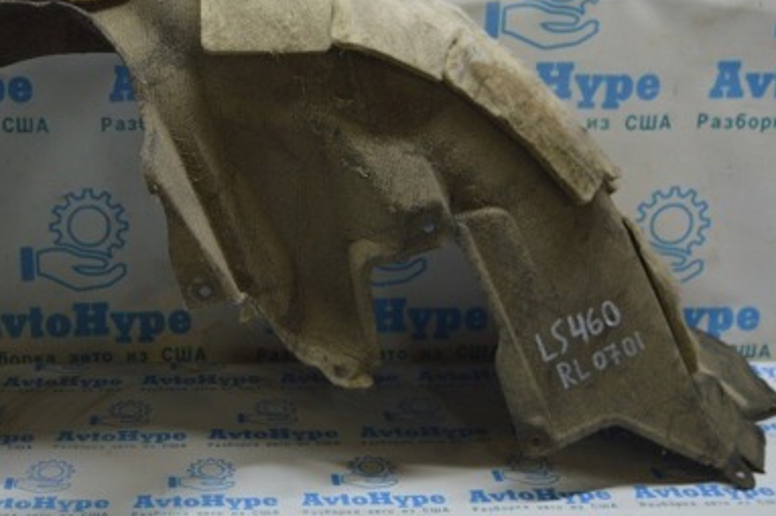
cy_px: 141
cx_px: 179
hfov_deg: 33.8
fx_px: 1246
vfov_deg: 23.2
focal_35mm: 58
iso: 400
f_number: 3.8
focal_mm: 23
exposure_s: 1/80
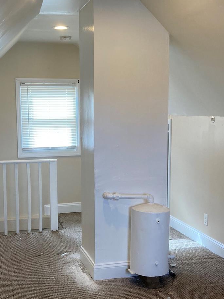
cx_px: 84
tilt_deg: -5.1
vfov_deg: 40.4
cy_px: 165
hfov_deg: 30.7
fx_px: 406
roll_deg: +0.6
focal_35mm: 47
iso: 80
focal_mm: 3.99
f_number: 1.8
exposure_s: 1/120
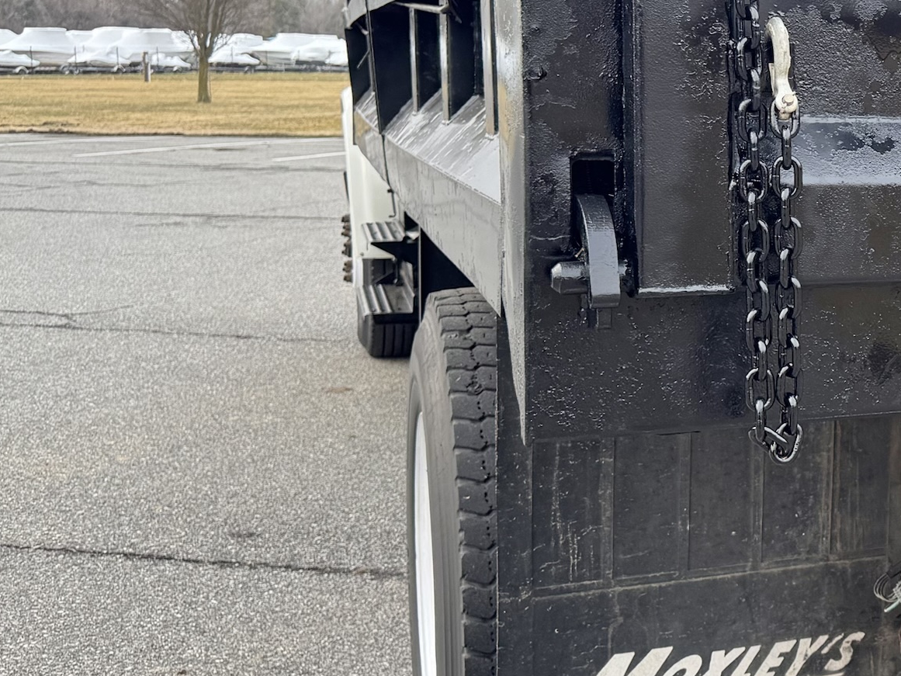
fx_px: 1614
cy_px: 240
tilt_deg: -9.2
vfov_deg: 23.6
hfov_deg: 26.8
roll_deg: -0.9
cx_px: 1142
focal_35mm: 62
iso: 64
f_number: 1.78
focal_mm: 6.76
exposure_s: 1/251
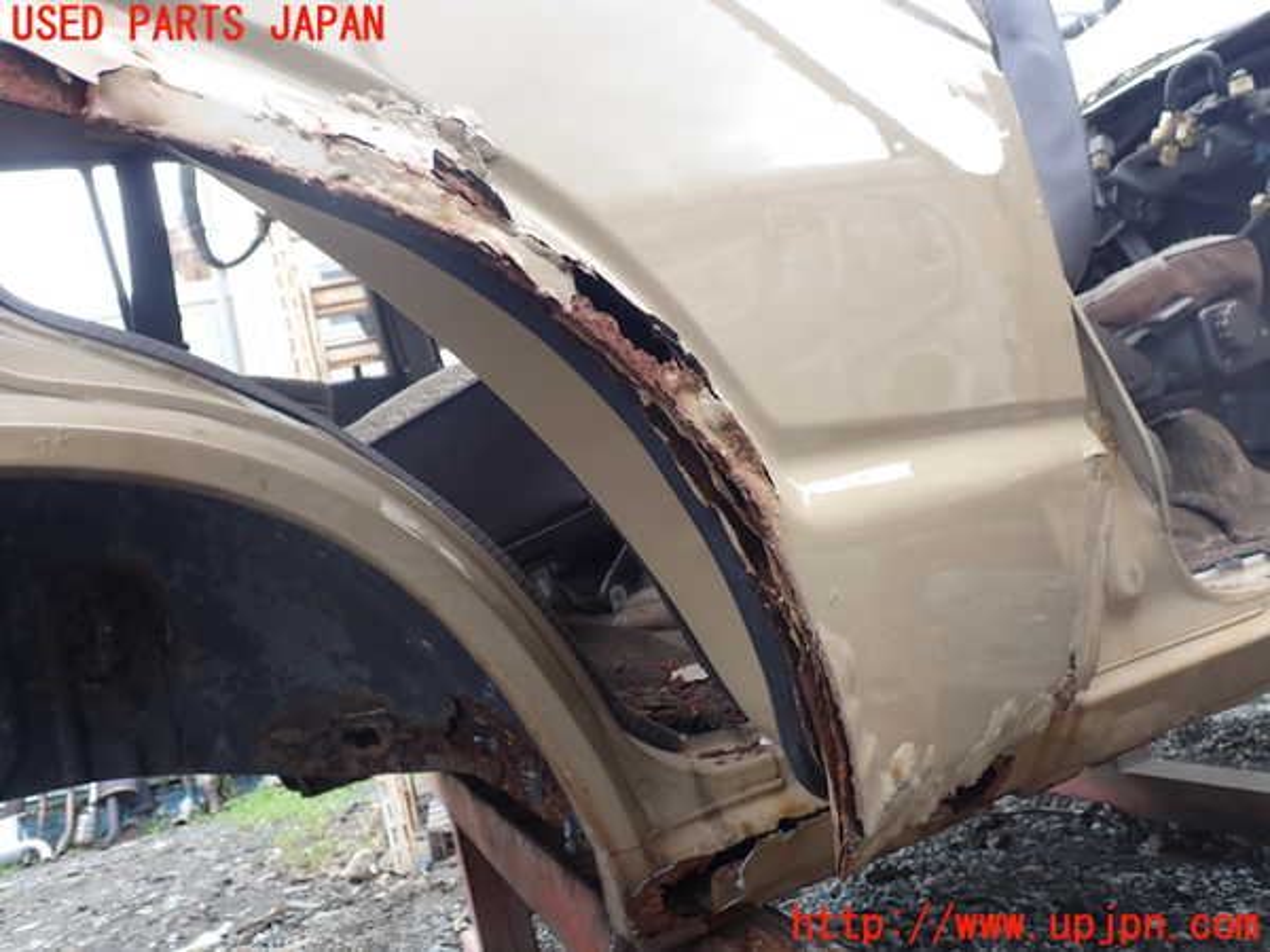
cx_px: 635
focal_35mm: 30
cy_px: 476
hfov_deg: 60.0
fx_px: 1101
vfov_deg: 46.8
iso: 100
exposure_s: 1/125
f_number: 3.2
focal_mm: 5.4
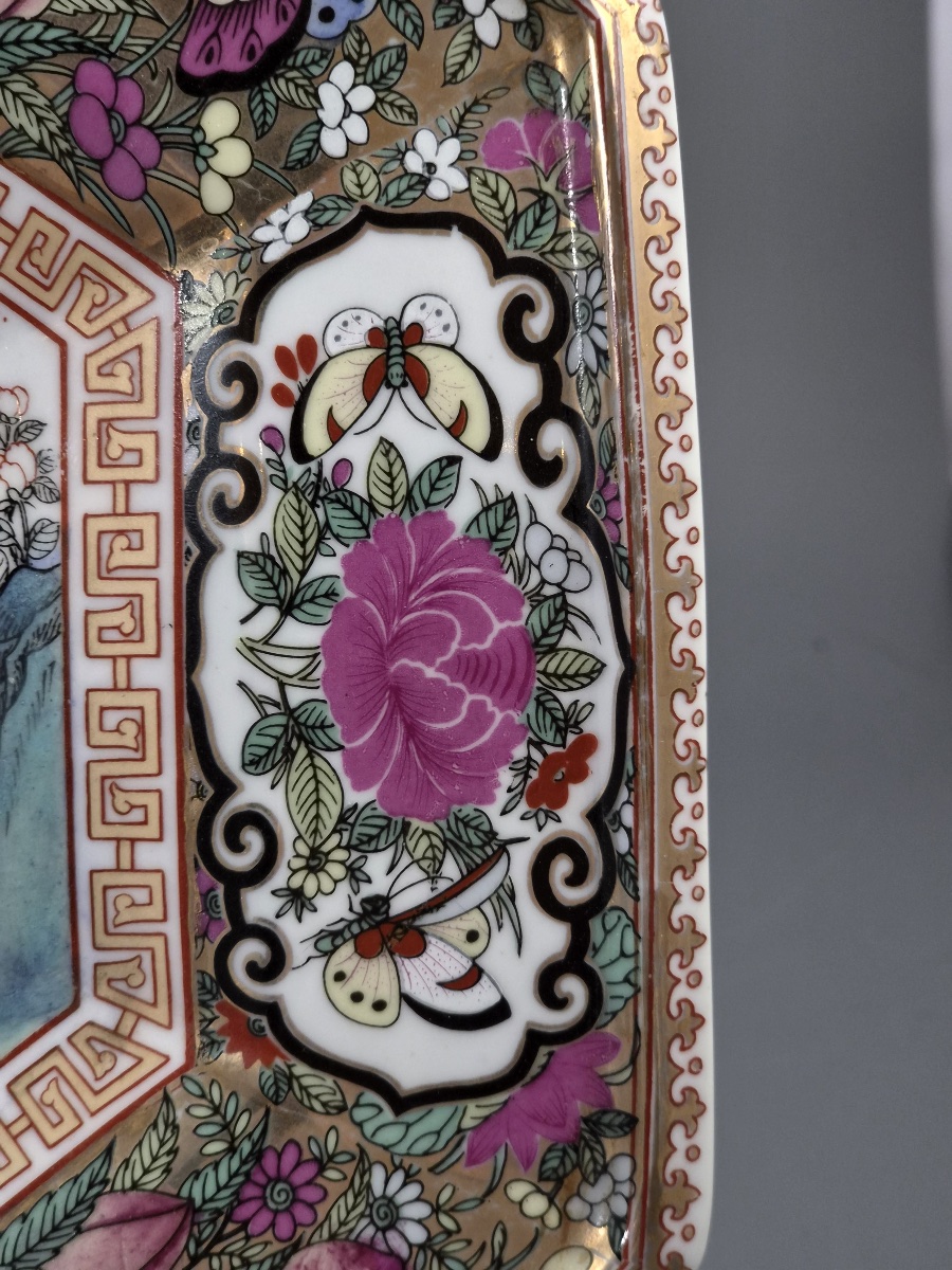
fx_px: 2530
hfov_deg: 21.3
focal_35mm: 69
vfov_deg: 28.2
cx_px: 476
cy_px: 635
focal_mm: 7
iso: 125
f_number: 2.4
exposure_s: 1/100
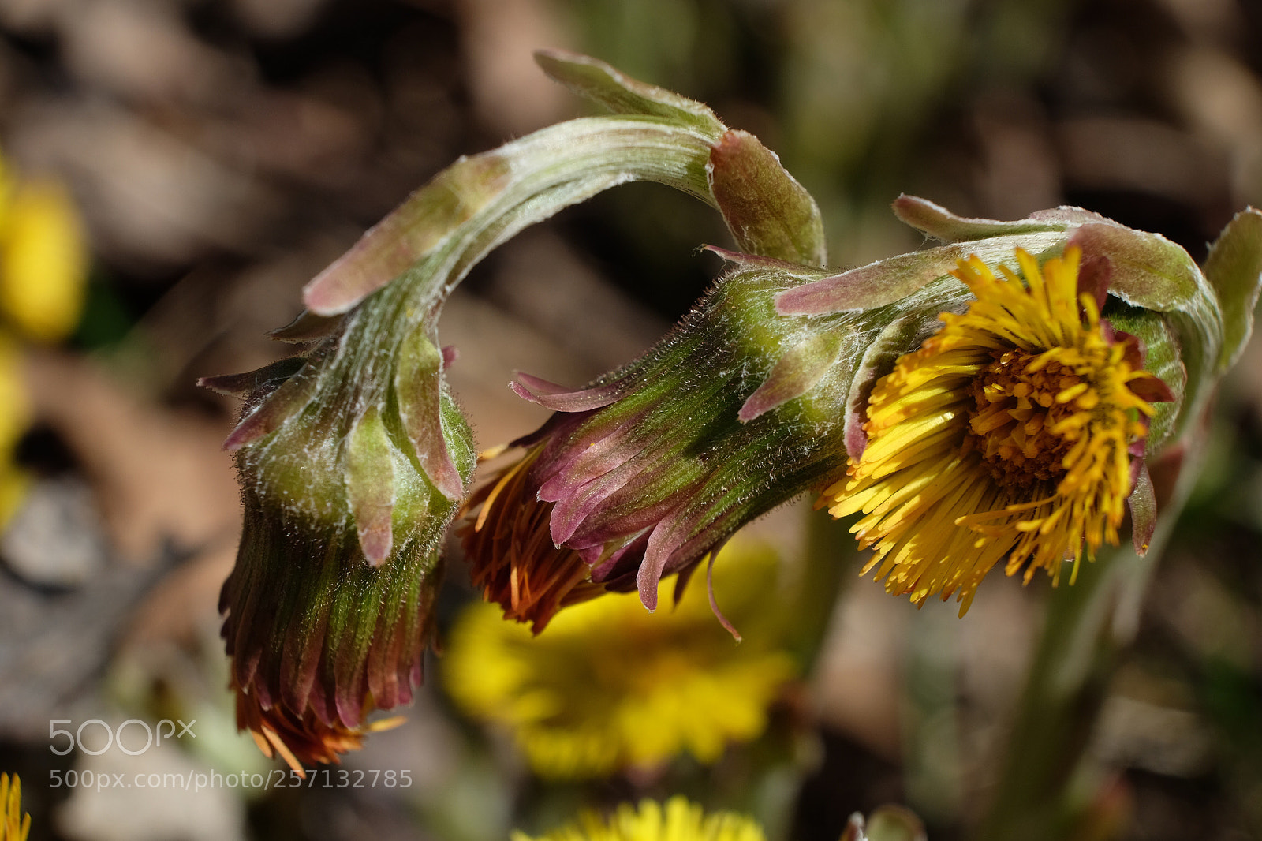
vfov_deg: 19.7
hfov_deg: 29.2
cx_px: 631
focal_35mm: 69
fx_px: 2418
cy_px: 420
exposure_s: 1/500
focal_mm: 46.3
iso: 400
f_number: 9
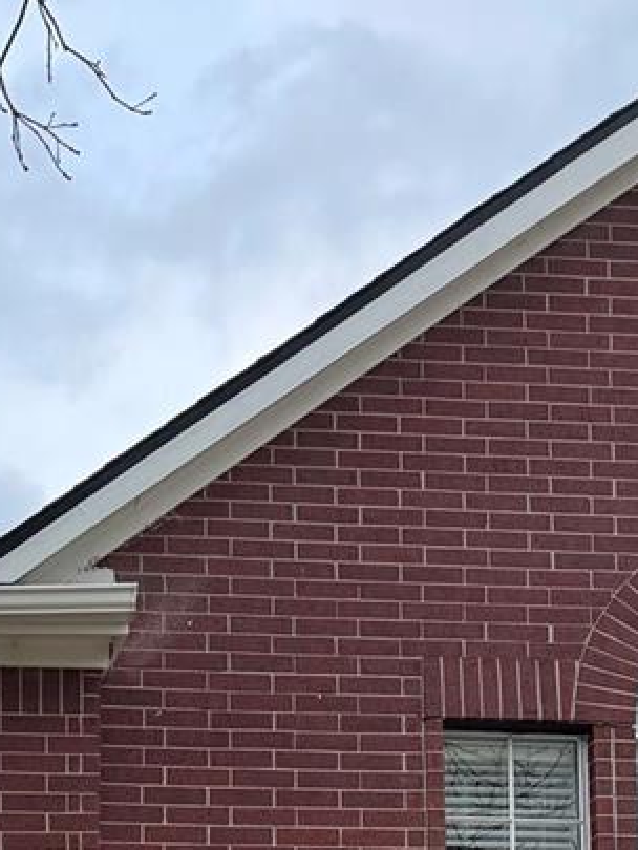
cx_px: -193
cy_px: 1459
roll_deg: +0.2
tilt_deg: +6.3
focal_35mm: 91
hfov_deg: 15.5
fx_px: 2235
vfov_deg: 17.9
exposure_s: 1/121
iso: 160
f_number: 1.78
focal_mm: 6.76
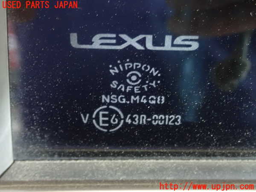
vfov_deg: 31.5
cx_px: 128
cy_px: 96
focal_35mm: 46
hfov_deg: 41.2
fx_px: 340
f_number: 3.1
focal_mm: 8.41
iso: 1600
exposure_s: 1/6
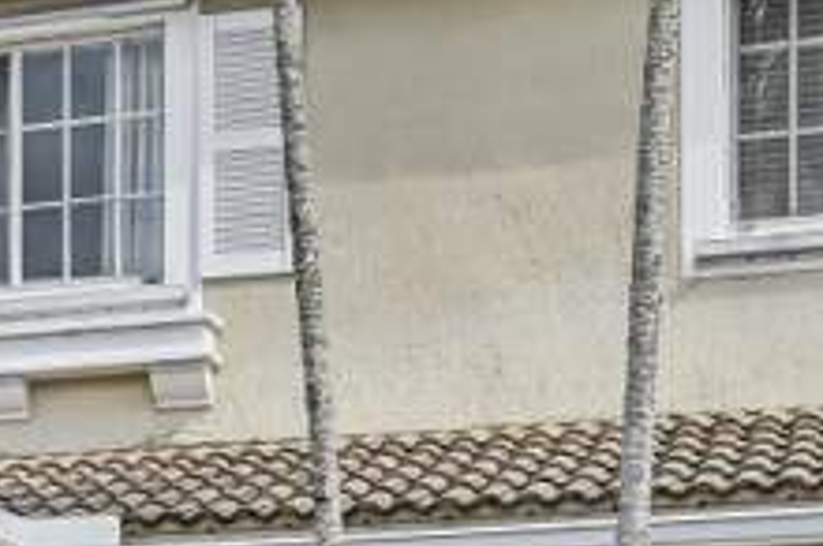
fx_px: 2488
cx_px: -157
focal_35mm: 109
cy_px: 621
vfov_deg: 12.3
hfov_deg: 17.9
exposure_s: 1/2500
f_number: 8
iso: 1250
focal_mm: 30
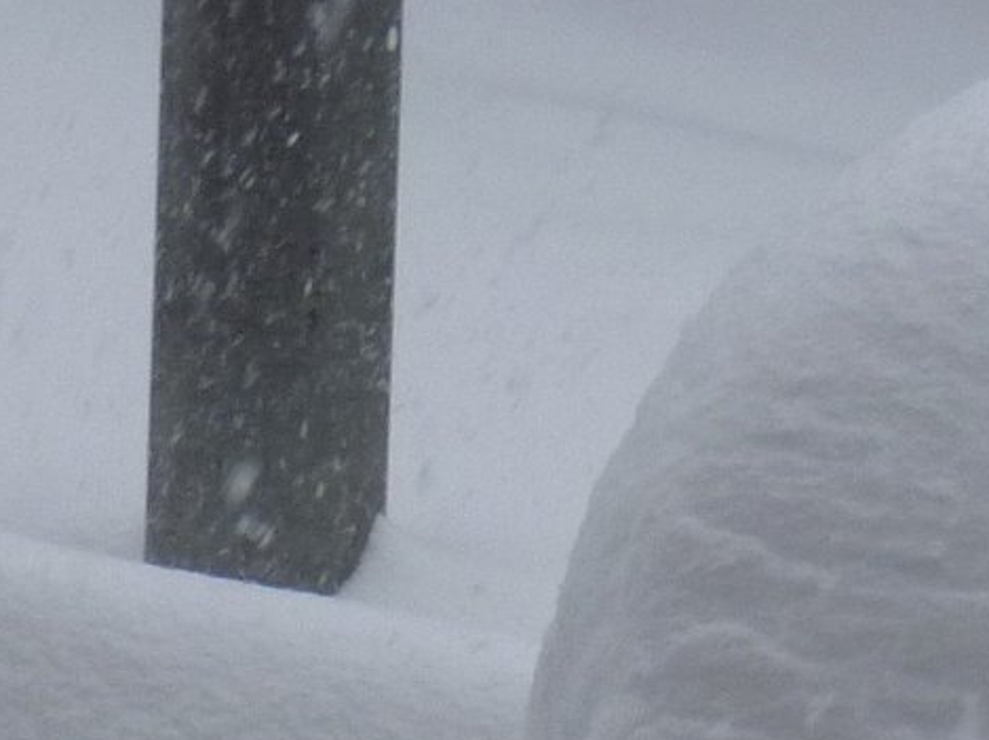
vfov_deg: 5.4
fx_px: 7737
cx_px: 531
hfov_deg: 7.3
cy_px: 1377
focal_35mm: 271
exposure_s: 1/125
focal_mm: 11
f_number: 3.9
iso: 160
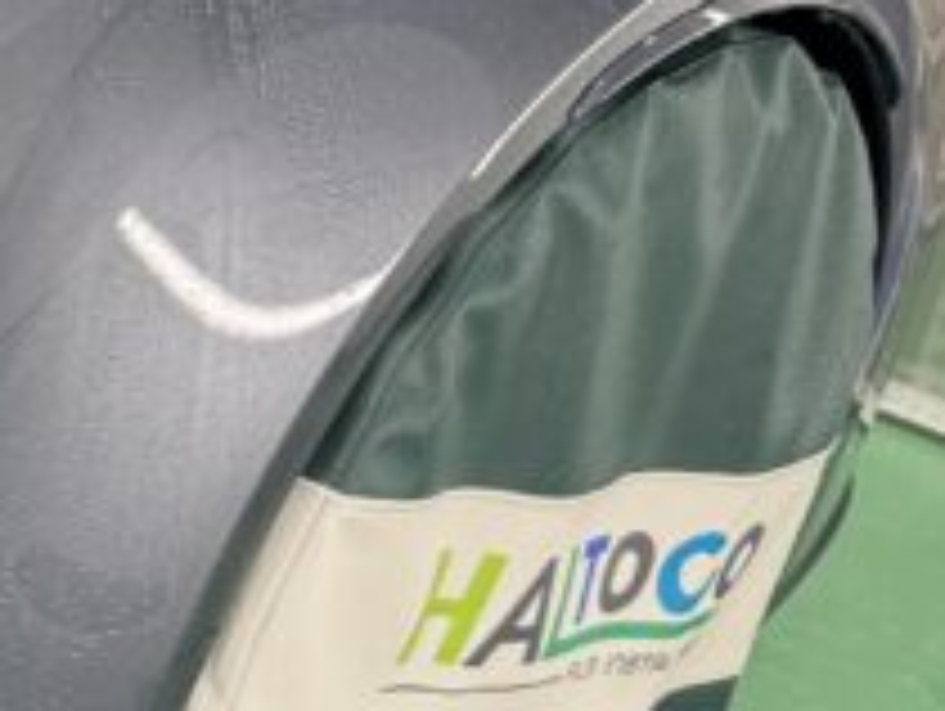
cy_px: 711
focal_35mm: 117
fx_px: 3198
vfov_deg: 12.5
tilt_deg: -26.6
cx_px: -1332
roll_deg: -2.0
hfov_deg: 12.8
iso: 100
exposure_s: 1/100
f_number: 1.78
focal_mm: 6.76
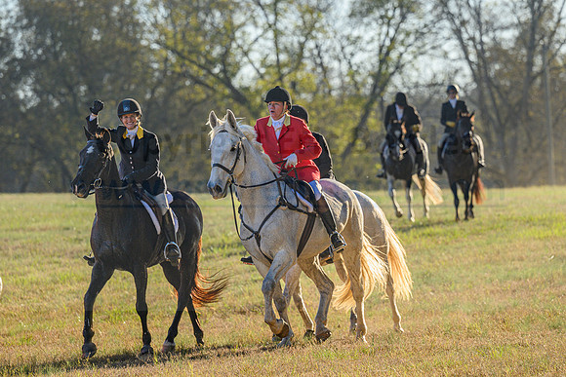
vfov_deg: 6.1
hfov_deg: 9.1
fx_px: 3551
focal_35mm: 226
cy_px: 179
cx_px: 301
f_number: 4
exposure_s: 1/1250
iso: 500
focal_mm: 170
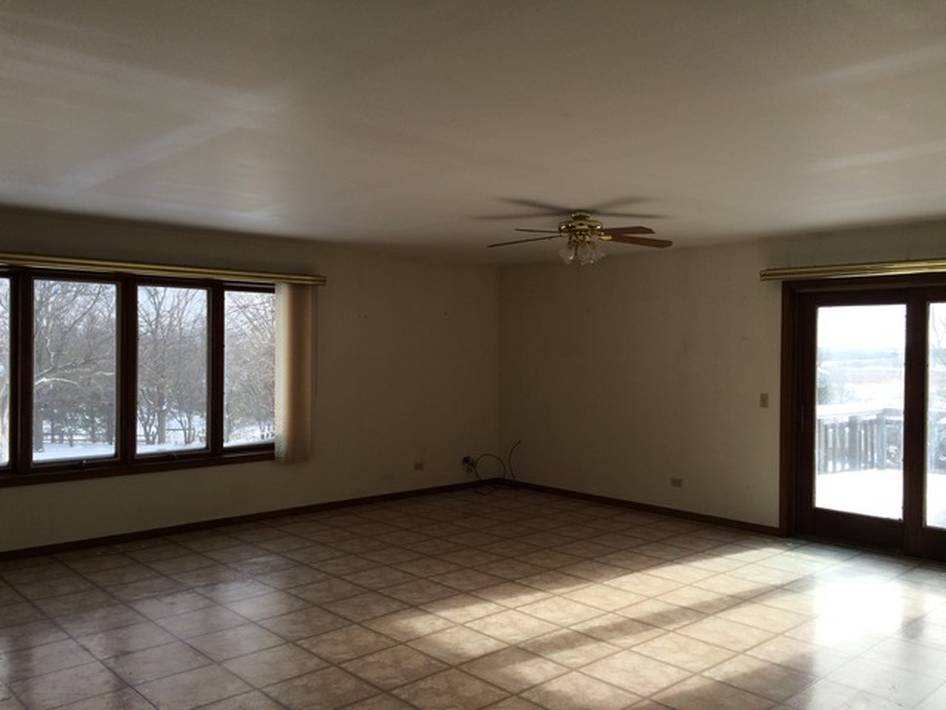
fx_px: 793
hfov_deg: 61.7
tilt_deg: +0.6
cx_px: 473
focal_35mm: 29
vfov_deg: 48.2
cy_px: 355
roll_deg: +0.8
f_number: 2.2
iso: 32
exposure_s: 1/351
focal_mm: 4.15
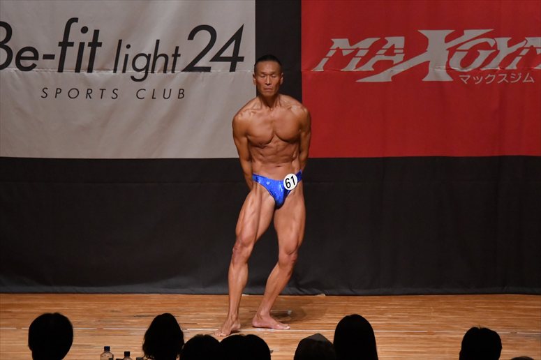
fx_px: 3830
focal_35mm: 255
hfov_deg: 8.1
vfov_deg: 5.4
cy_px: 180
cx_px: 270
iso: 8000
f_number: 5.6
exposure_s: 1/400
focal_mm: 170
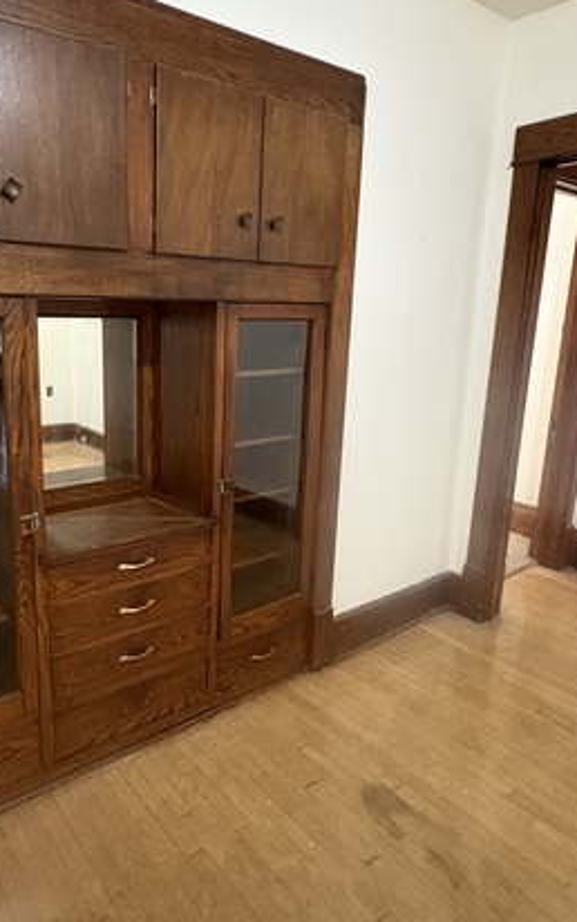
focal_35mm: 24
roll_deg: -1.0
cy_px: 433
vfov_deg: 74.7
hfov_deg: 50.4
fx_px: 603
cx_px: 204
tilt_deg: -11.3
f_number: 2.2
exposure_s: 1/30
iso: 800
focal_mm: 2.22
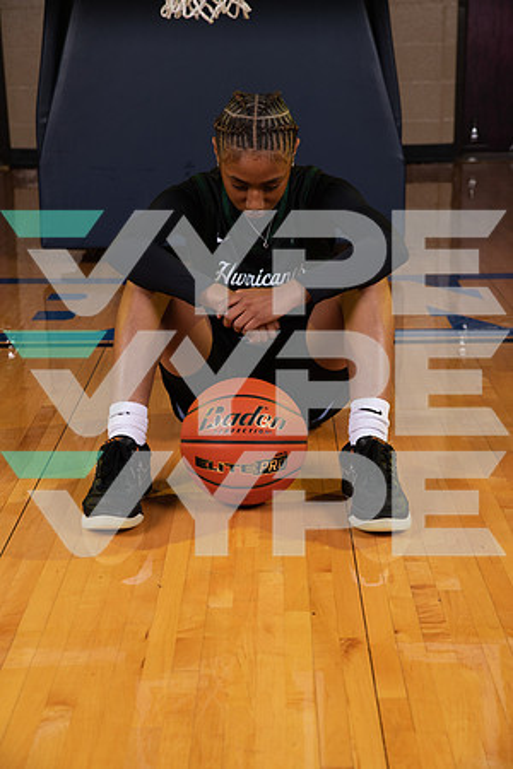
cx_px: 256
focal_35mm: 66
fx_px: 1411
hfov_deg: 20.6
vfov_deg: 30.5
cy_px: 384
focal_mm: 66
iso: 320
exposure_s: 1/320
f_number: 7.1
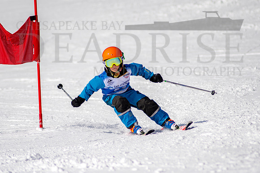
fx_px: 4284
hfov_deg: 3.5
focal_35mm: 593
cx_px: 120
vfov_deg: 2.3
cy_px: 94
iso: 100
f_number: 2.8
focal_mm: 300
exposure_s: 1/6400
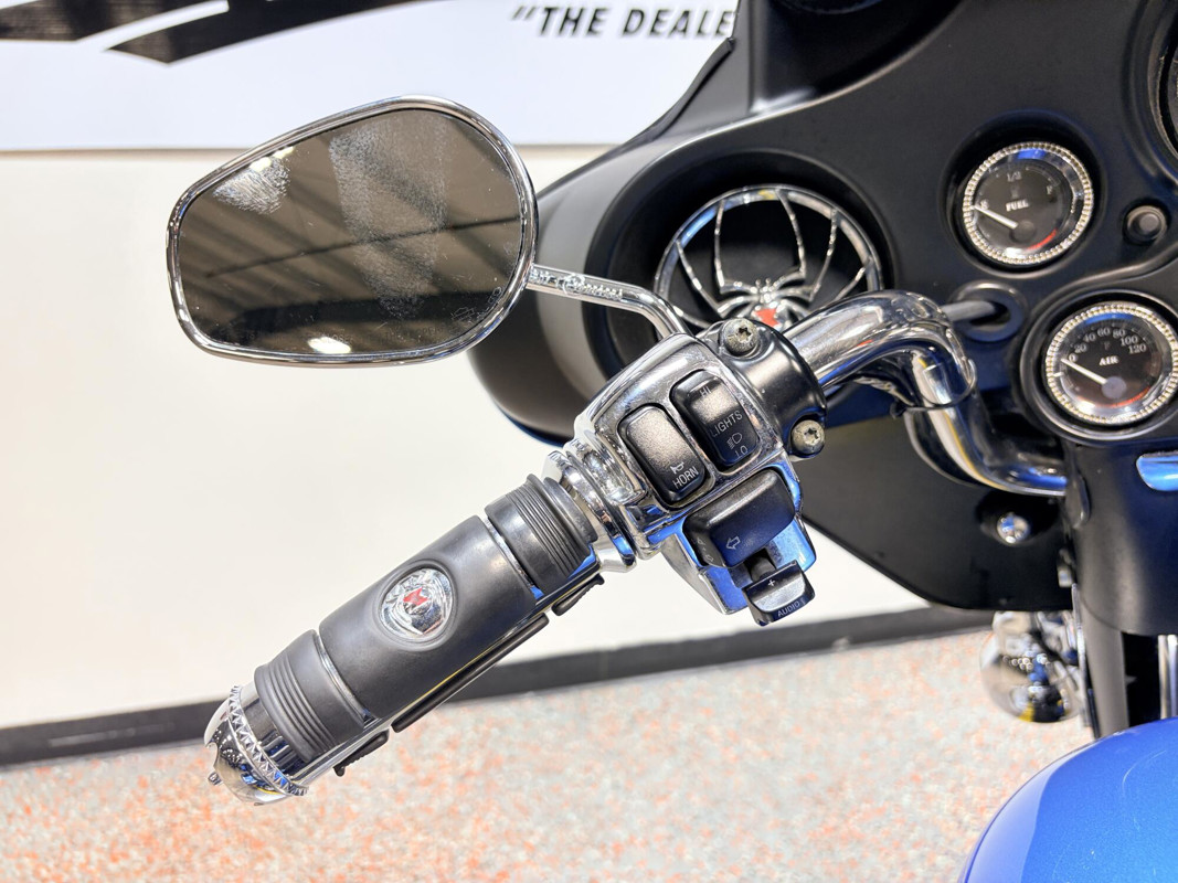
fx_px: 885
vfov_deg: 53.1
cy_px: 442
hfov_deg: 67.3
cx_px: 589
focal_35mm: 26
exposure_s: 1/120
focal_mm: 5.96
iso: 50
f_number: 1.6
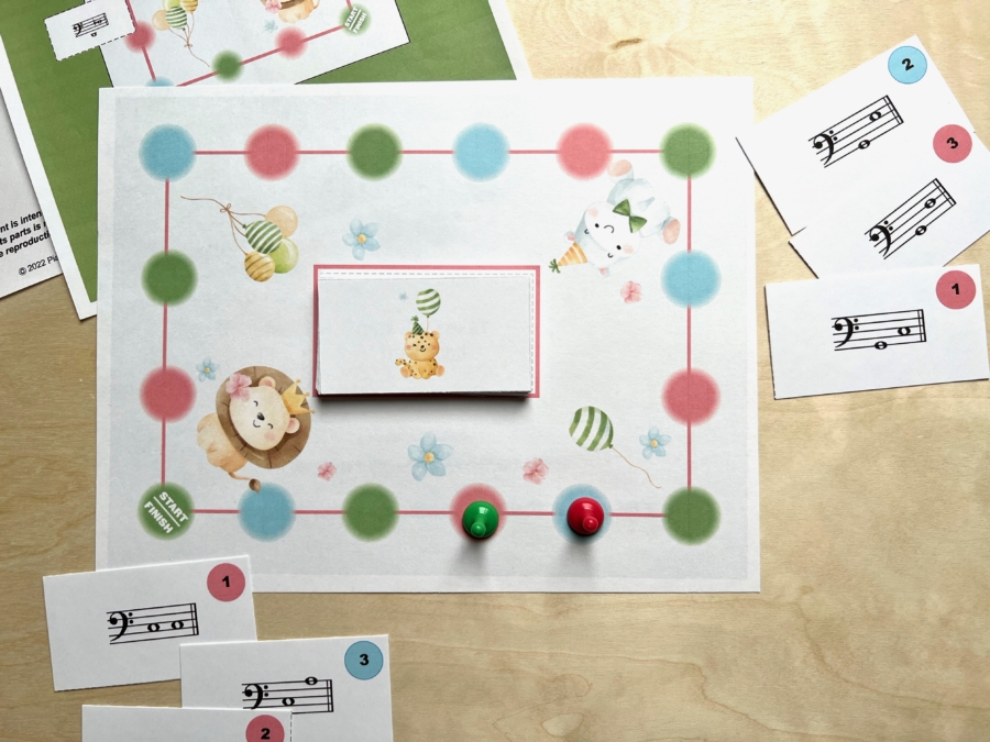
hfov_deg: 67.3
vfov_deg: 53.1
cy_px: 371
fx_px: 744
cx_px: 495
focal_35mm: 26
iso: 50
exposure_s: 1/163
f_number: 1.5
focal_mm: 5.7
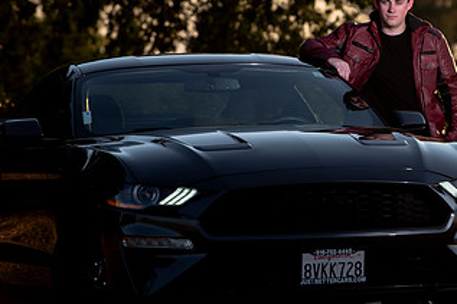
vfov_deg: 3.5
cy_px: 109
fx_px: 4973
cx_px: 337
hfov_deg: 5.3
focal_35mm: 392
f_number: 5.6
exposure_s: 1/250
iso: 50
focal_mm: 200
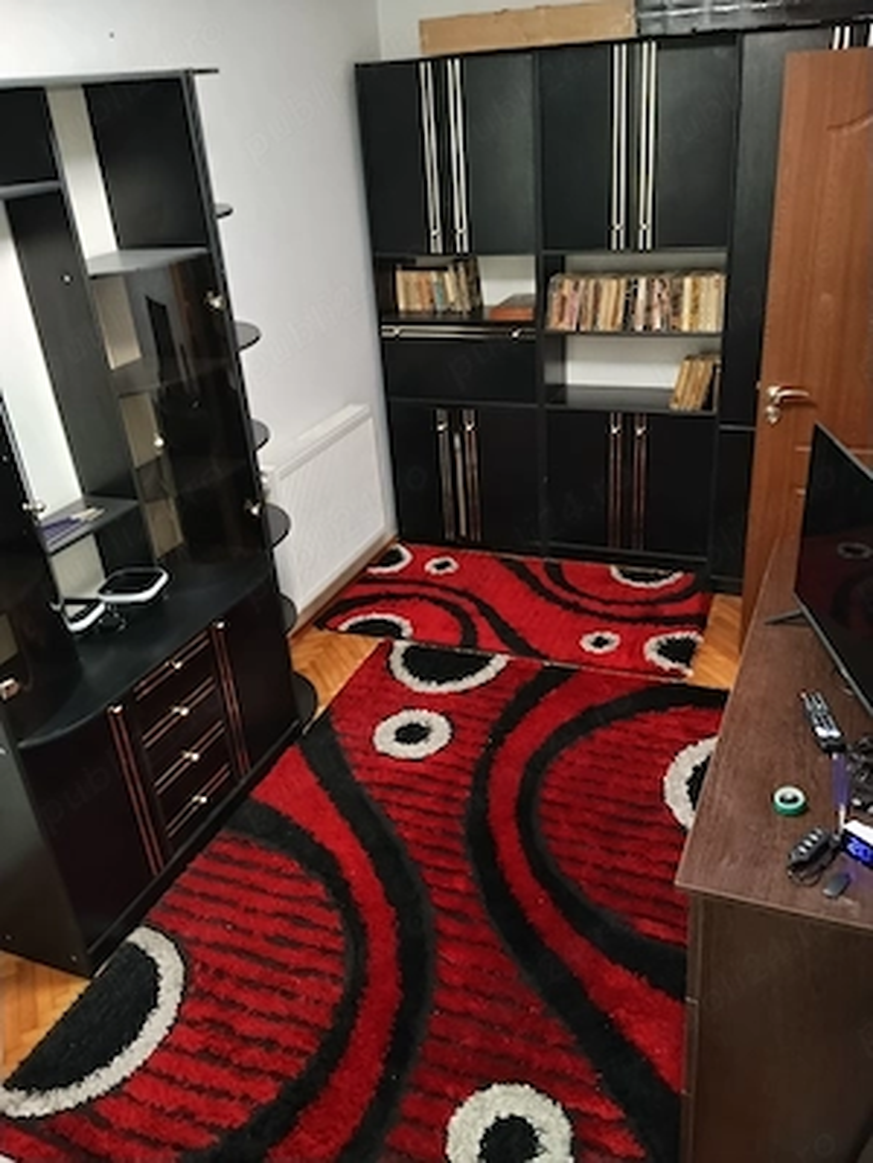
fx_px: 975
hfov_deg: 48.2
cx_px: 436
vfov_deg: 61.7
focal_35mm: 29
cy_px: 582
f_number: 1.8
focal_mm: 4.22
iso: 640
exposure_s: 1/20
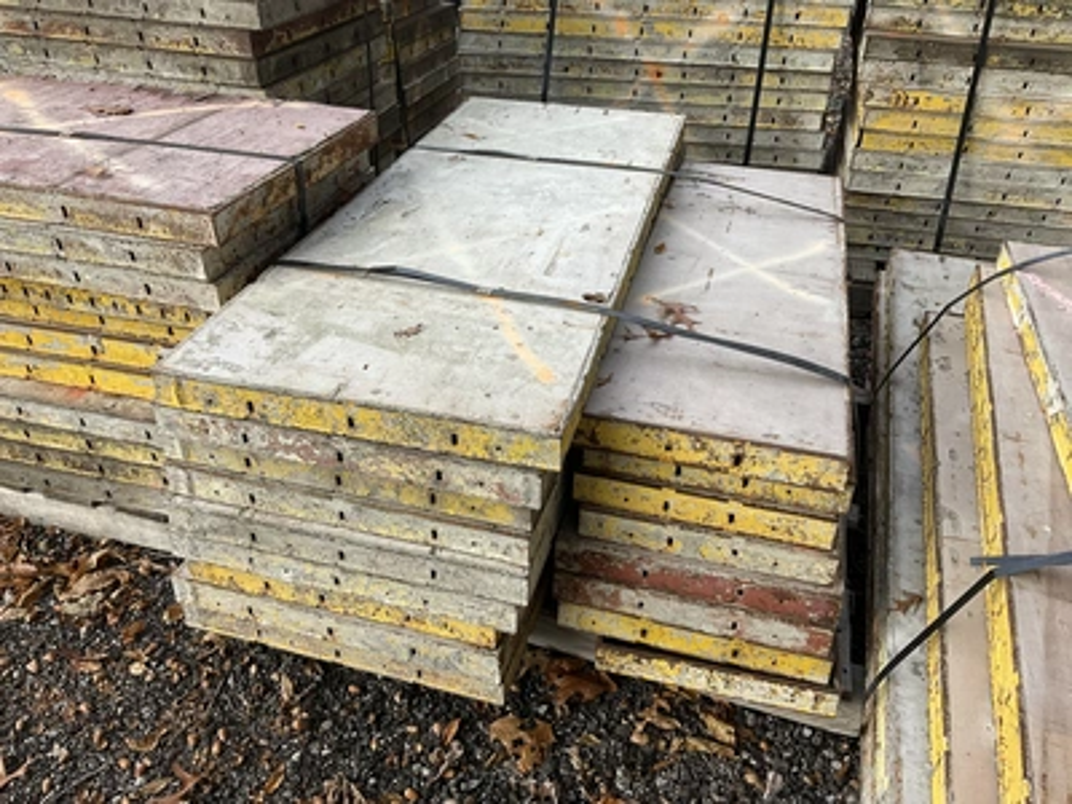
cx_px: 536
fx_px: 898
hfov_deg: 61.7
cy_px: 402
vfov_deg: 48.2
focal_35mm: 29
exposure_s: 1/422
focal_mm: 3
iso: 25
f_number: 1.8
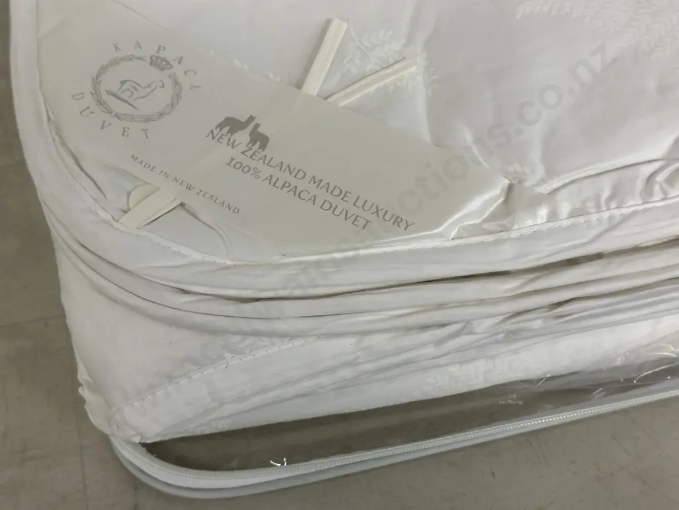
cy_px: 255
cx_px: 340
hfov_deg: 39.7
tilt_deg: -51.5
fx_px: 942
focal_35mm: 48
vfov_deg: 30.3
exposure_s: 1/50
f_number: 1.78
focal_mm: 6.86
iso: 50
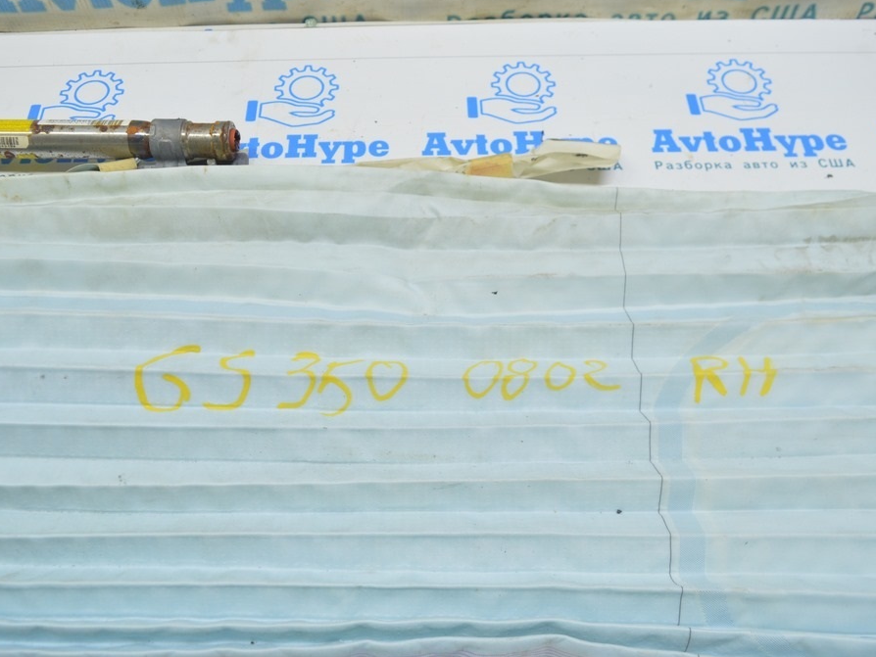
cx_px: 398
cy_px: 327
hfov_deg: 55.3
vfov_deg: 43.0
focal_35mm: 33
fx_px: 835
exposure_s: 1/20
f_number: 5.6
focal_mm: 20
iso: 400
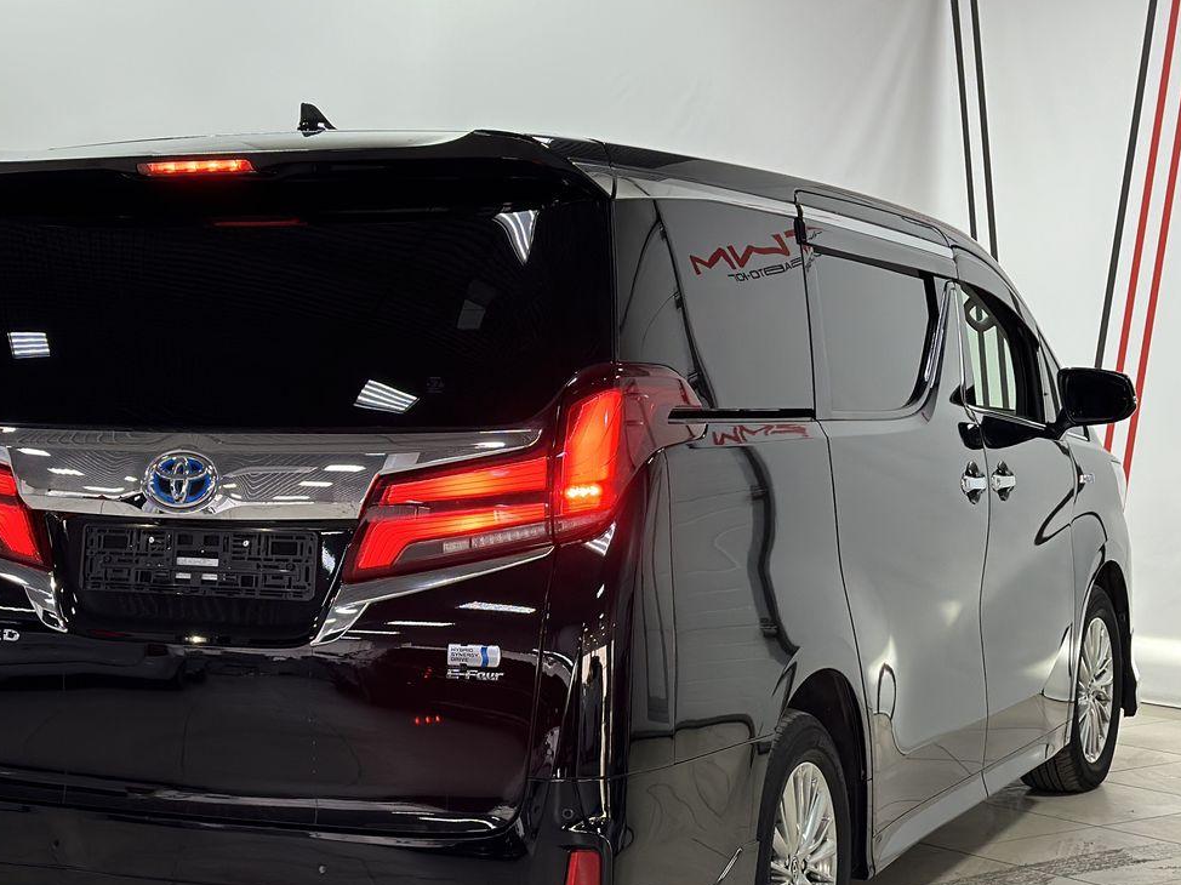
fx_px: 2422
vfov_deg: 20.6
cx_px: 493
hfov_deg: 27.4
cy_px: 586
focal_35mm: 71
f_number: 1.78
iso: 125
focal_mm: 6.86
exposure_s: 1/100
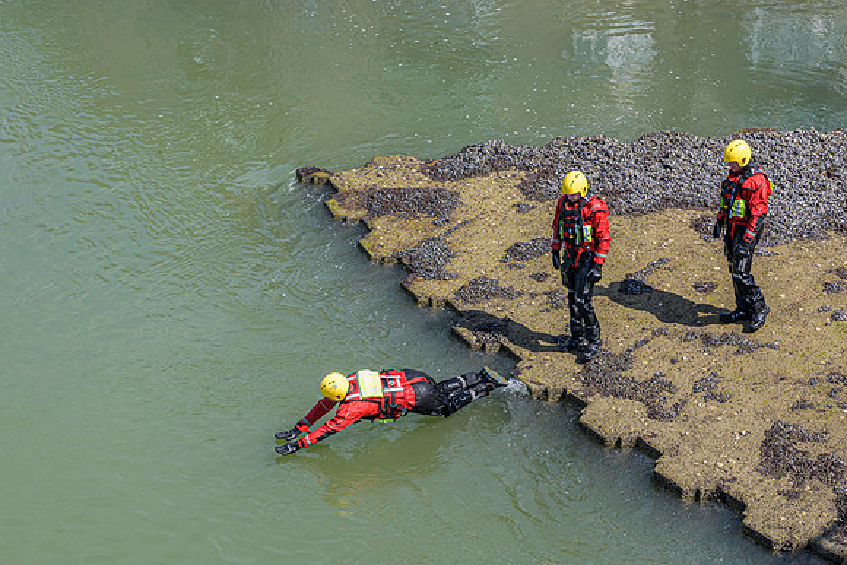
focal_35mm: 93
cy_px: 424
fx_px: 2191
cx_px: 435
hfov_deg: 21.9
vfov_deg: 14.6
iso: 64
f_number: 4
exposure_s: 1/400
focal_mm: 62
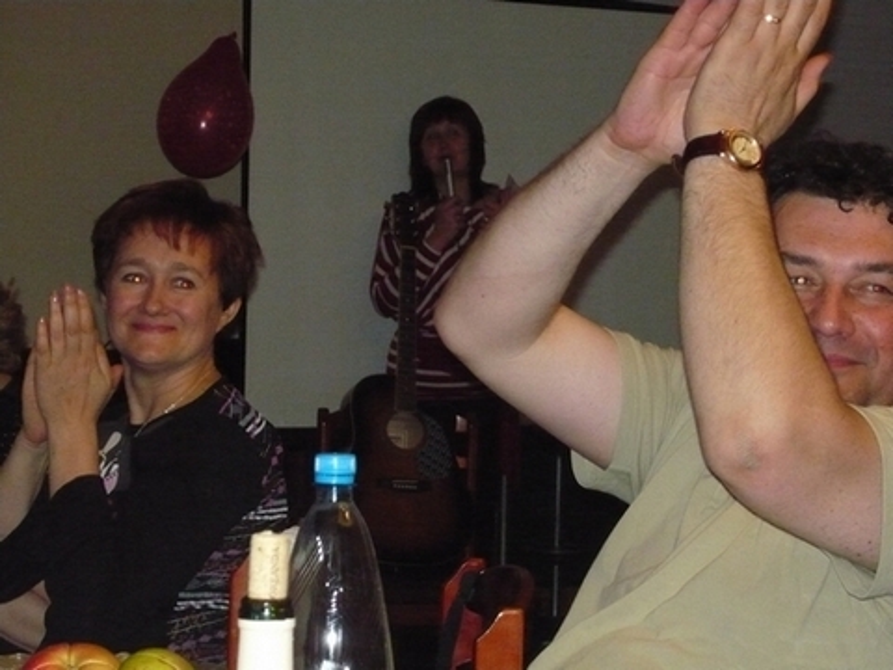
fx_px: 2580
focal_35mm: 100
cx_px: 446
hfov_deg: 19.6
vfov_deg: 14.8
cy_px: 335
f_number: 5.1
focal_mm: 16.5
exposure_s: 1/60
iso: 800
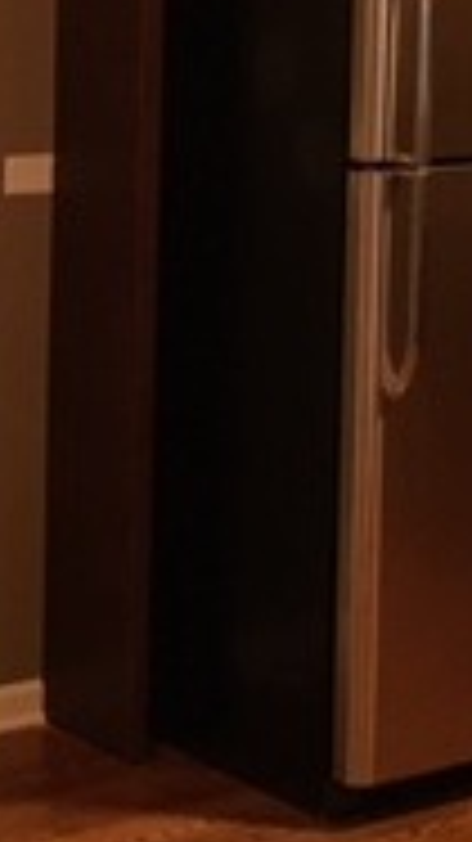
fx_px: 2406
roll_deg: -0.8
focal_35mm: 108
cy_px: 117
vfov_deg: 19.5
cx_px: -22
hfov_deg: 11.1
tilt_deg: -5.6
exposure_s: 1/30
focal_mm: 4.15
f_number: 2.2
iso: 200
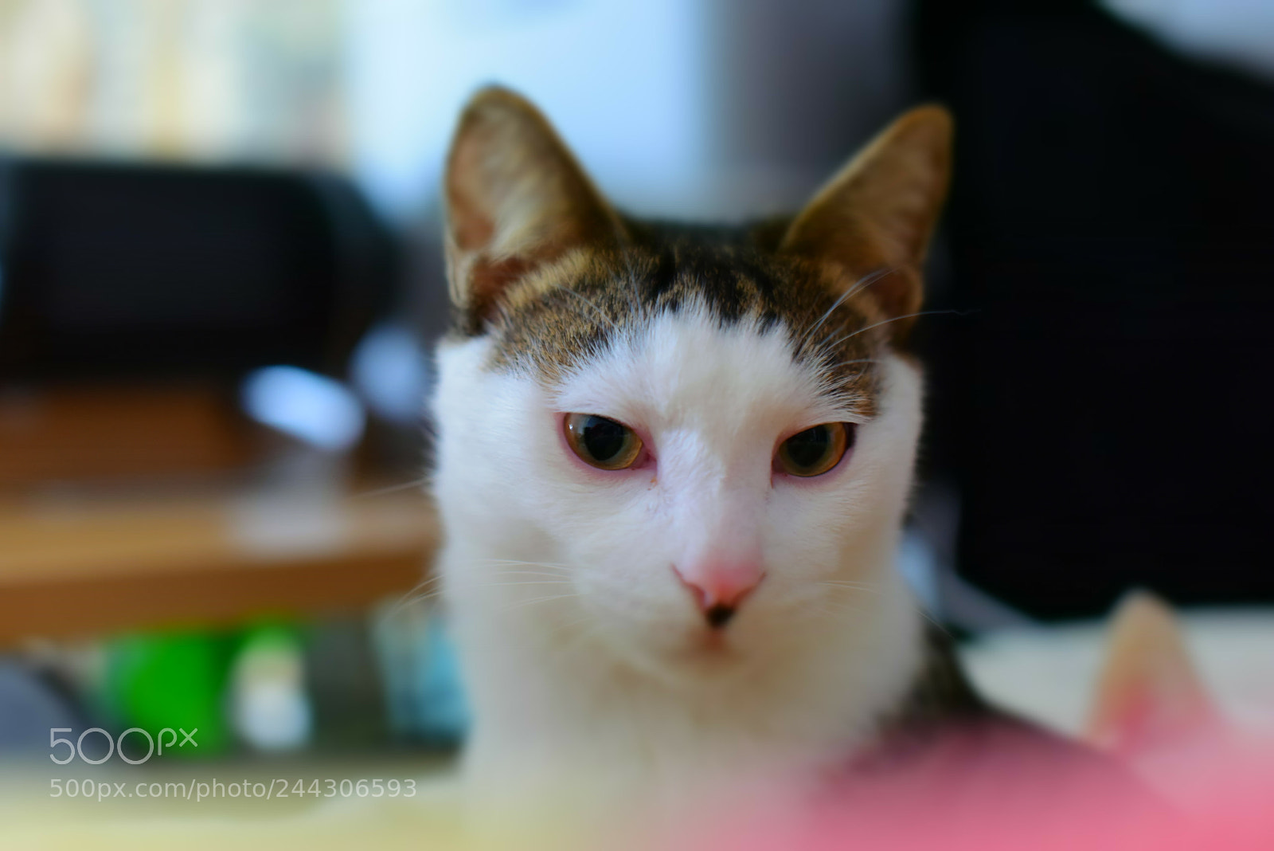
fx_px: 1770
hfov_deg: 39.6
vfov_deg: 27.0
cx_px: 637
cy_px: 426
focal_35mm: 50
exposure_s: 1/20
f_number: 2.8
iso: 1600
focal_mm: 50
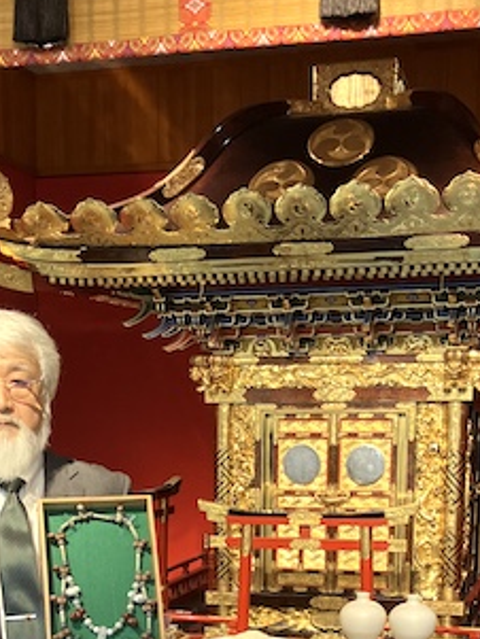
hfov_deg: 22.2
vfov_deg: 27.9
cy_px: 620
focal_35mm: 66
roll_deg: -0.3
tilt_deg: -8.6
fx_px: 1219
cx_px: 186
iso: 80
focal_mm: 3.99
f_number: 1.8
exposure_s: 1/92
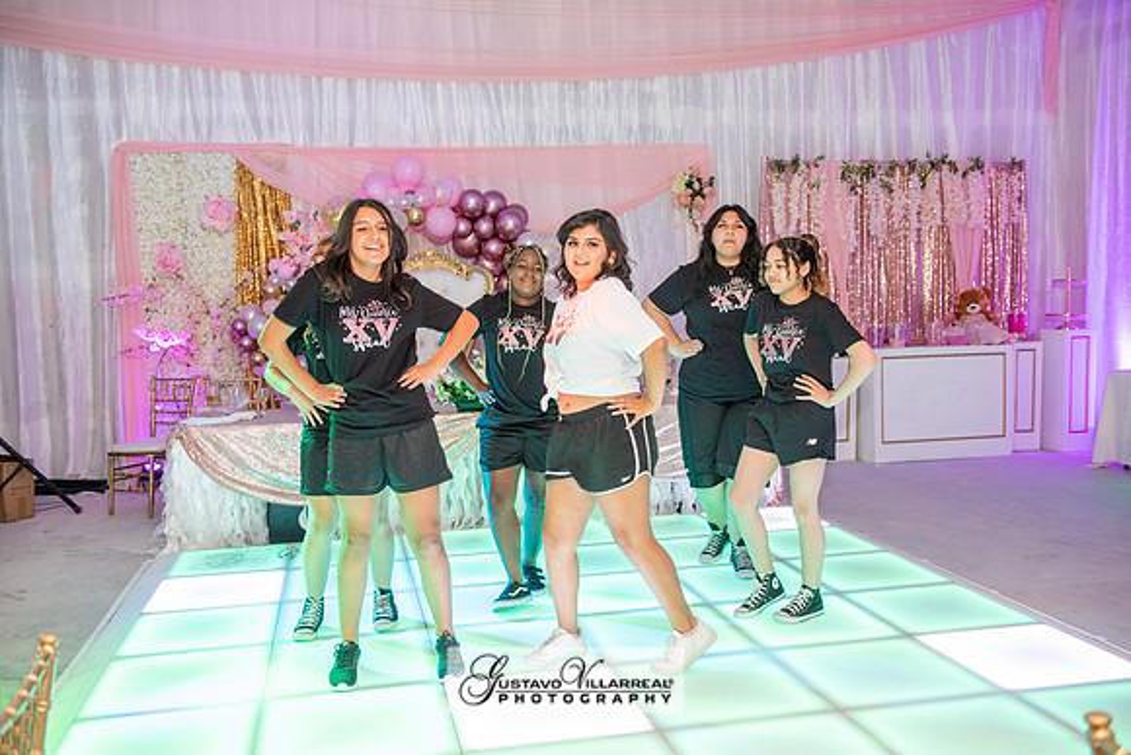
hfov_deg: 55.8
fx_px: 1068
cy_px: 378
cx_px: 566
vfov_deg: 38.9
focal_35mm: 34
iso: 1250
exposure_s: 1/60
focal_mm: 34
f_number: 4
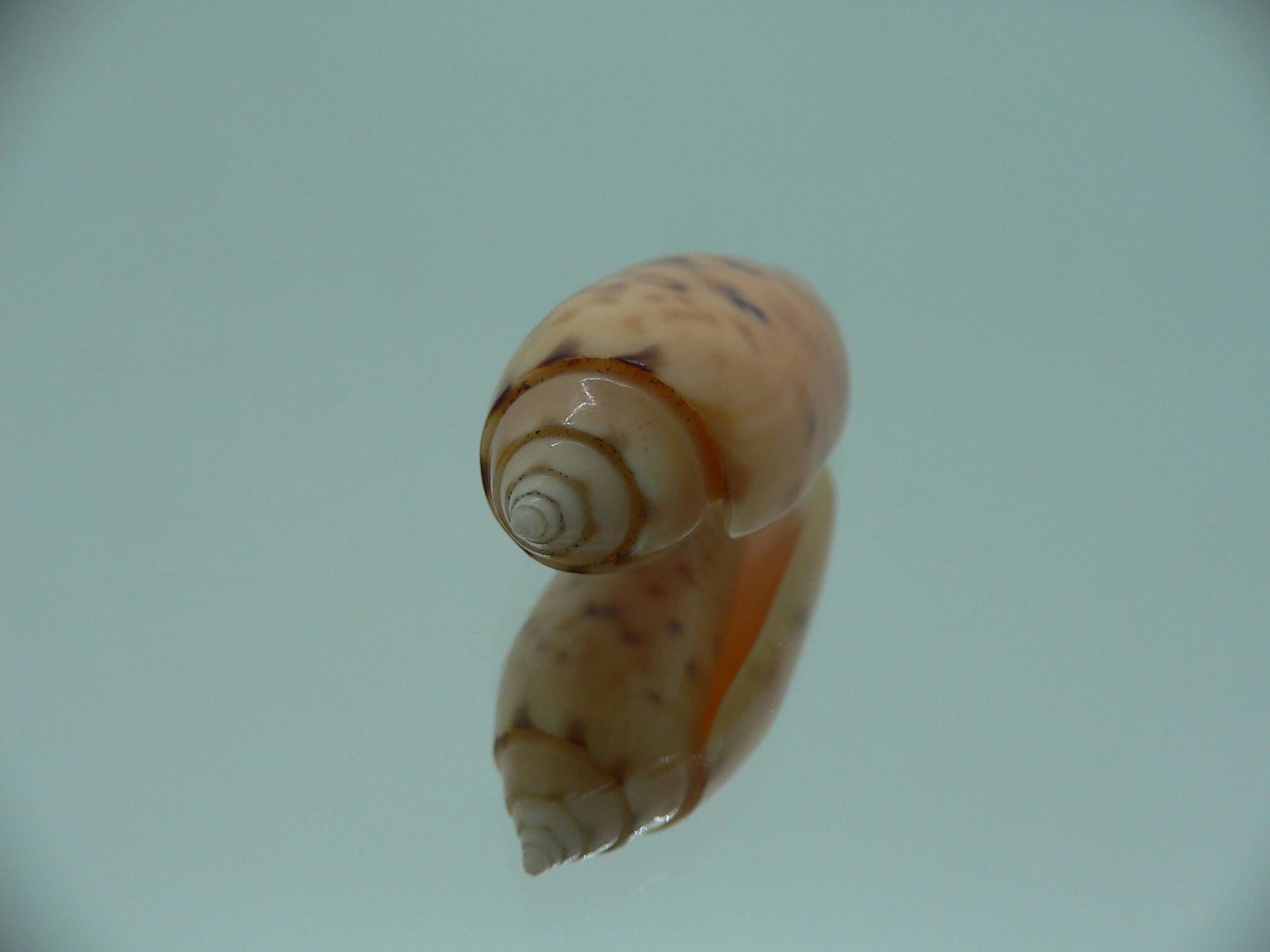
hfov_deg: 52.6
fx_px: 1284
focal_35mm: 35
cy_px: 476
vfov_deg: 40.7
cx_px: 635
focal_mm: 4.6
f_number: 2.8
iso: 80
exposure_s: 1/60
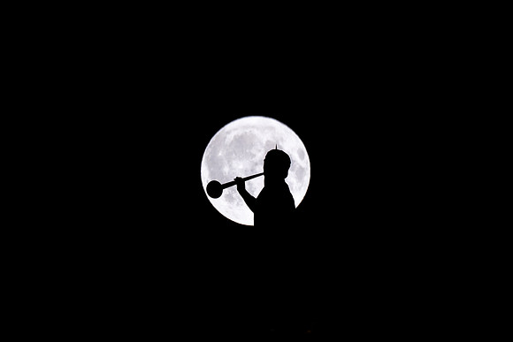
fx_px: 12022
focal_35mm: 843
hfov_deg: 2.4
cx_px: 257
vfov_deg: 1.6
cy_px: 185
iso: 640
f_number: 22
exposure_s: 1/200
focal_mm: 500
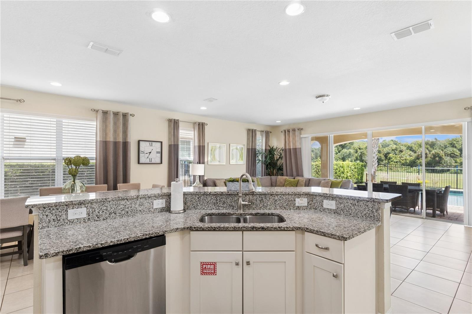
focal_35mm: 16
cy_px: 157
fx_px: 216
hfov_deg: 95.0
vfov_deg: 72.0
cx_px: 236
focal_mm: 11
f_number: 11
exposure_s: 1/15
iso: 400
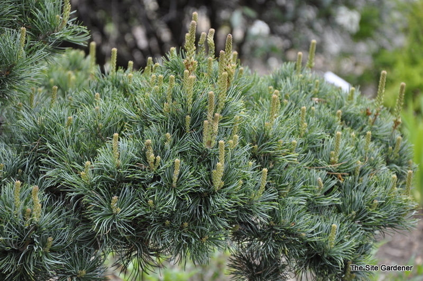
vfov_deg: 9.9
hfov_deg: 14.9
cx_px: 212
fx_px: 1620
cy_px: 140
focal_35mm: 138
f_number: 5.6
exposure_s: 1/125
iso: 320
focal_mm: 92
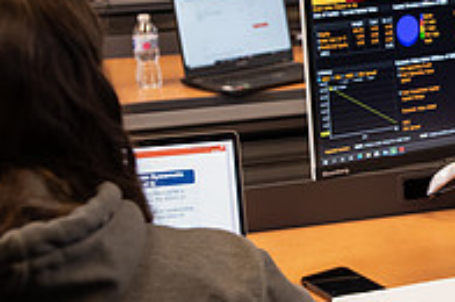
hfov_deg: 21.6
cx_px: 508
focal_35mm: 89
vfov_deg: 15.3
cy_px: 122
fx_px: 1123
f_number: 3.5
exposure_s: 1/160
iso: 1000
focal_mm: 30
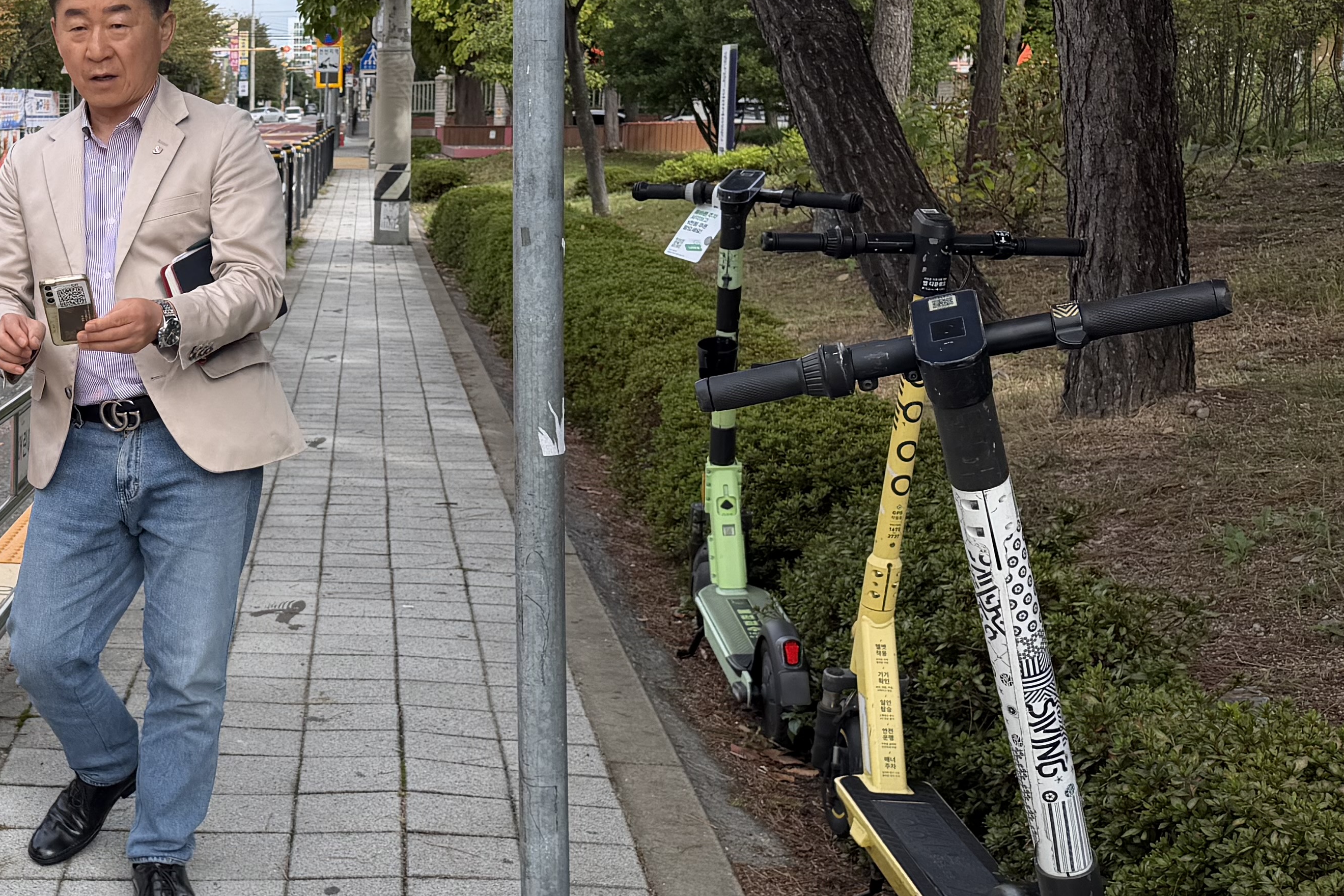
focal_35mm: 54
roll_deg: +0.6
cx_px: 67
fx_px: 2016
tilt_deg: -8.0
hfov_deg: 34.3
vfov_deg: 25.1
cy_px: 439
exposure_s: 1/1192
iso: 80
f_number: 1.78
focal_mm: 6.76
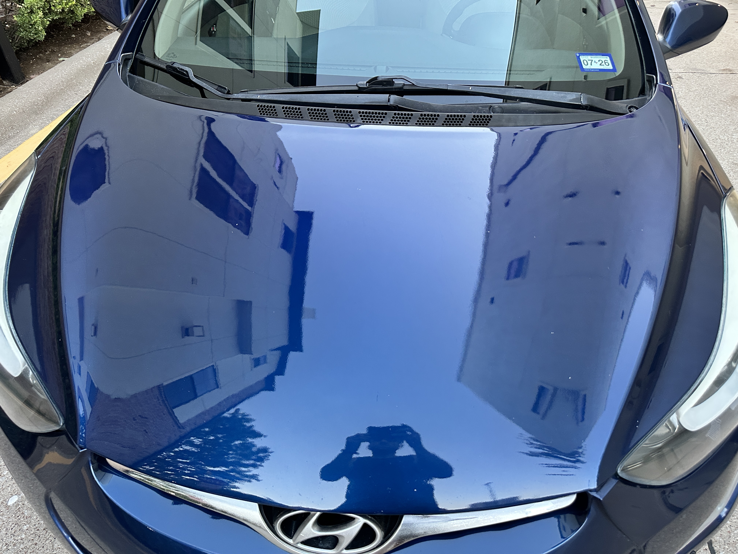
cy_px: 277
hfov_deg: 71.6
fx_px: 512
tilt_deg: -36.3
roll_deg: +0.5
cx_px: 369
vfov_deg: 56.8
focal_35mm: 24
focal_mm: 6.86
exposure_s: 1/60
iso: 400
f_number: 1.78
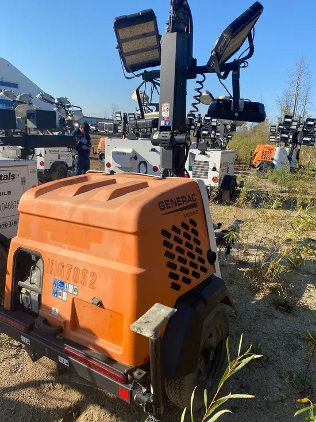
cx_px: 158
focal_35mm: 26
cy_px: 211
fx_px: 316
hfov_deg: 53.1
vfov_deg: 67.3
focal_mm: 4.25
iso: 32
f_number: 1.8
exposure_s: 1/1996
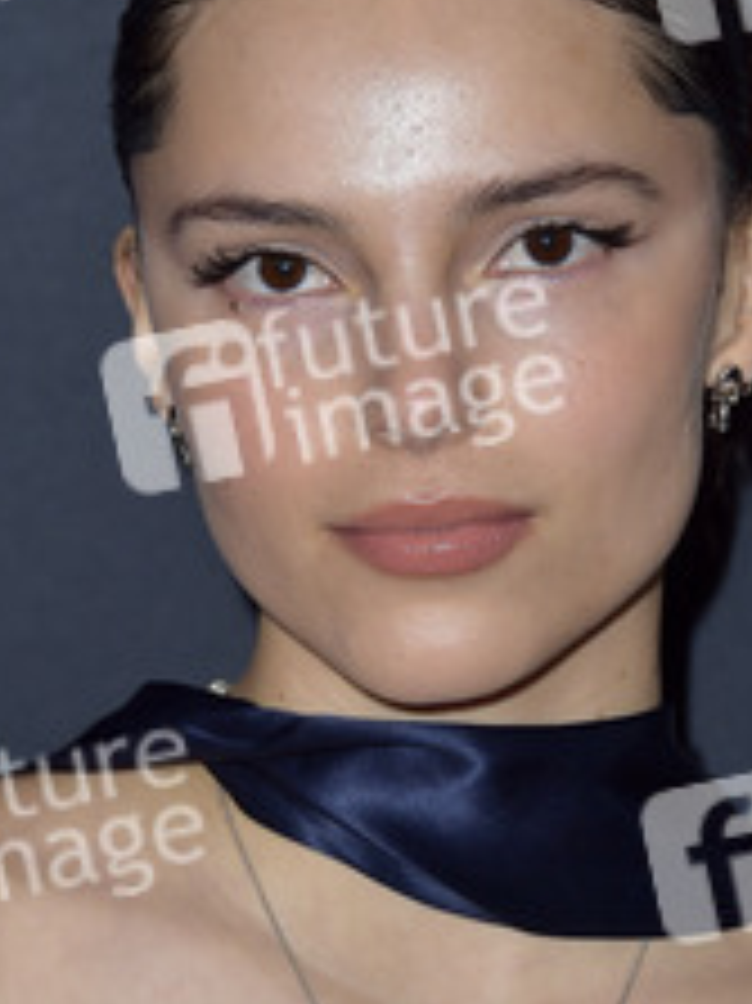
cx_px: 466
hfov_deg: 5.9
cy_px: 612
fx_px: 7248
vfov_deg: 7.9
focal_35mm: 250
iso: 250
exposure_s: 1/250
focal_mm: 145
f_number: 6.3
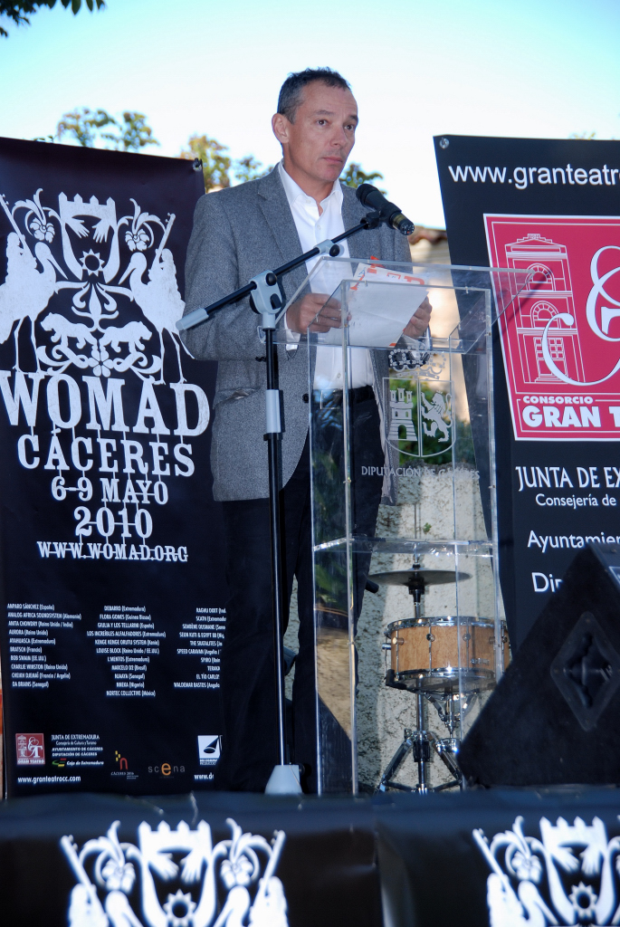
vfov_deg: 24.6
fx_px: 2126
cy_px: 464
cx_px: 310
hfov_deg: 16.6
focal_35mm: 82
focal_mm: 55
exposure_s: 1/200
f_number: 5
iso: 250
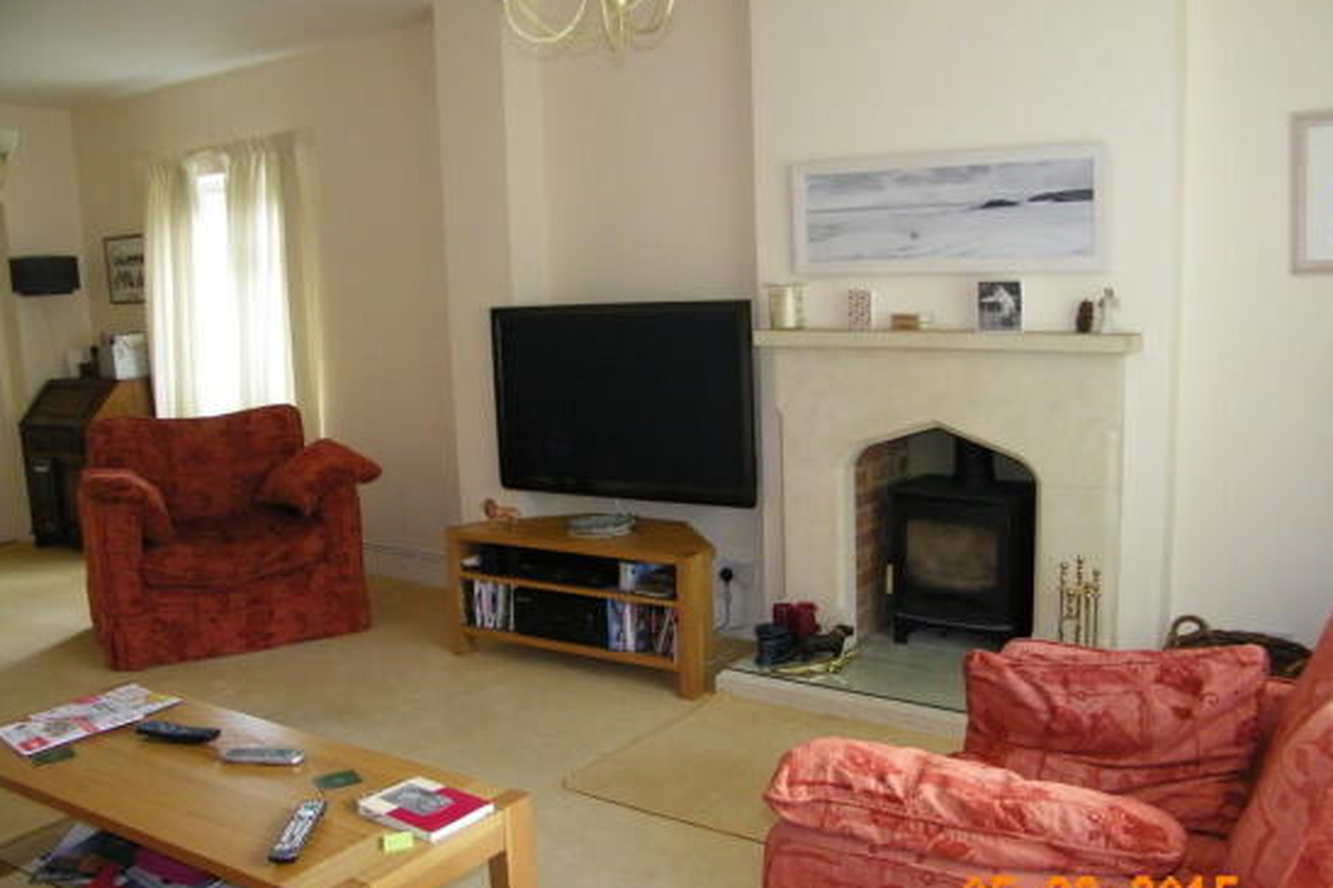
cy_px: 483
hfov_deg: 60.3
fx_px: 1147
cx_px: 663
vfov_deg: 42.3
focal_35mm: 31
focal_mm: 5
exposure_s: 1/30
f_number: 3.5
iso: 200
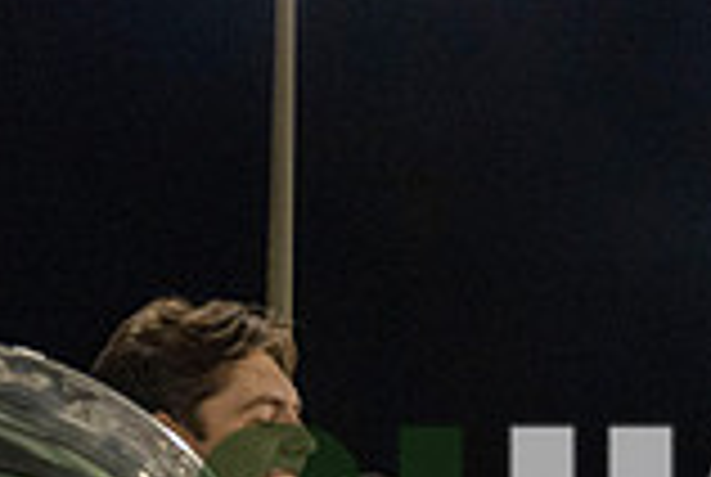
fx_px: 1741
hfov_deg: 22.8
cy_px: 637
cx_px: 536
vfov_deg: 14.8
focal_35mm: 88
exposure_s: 1/500
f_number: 4
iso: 3200
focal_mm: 24
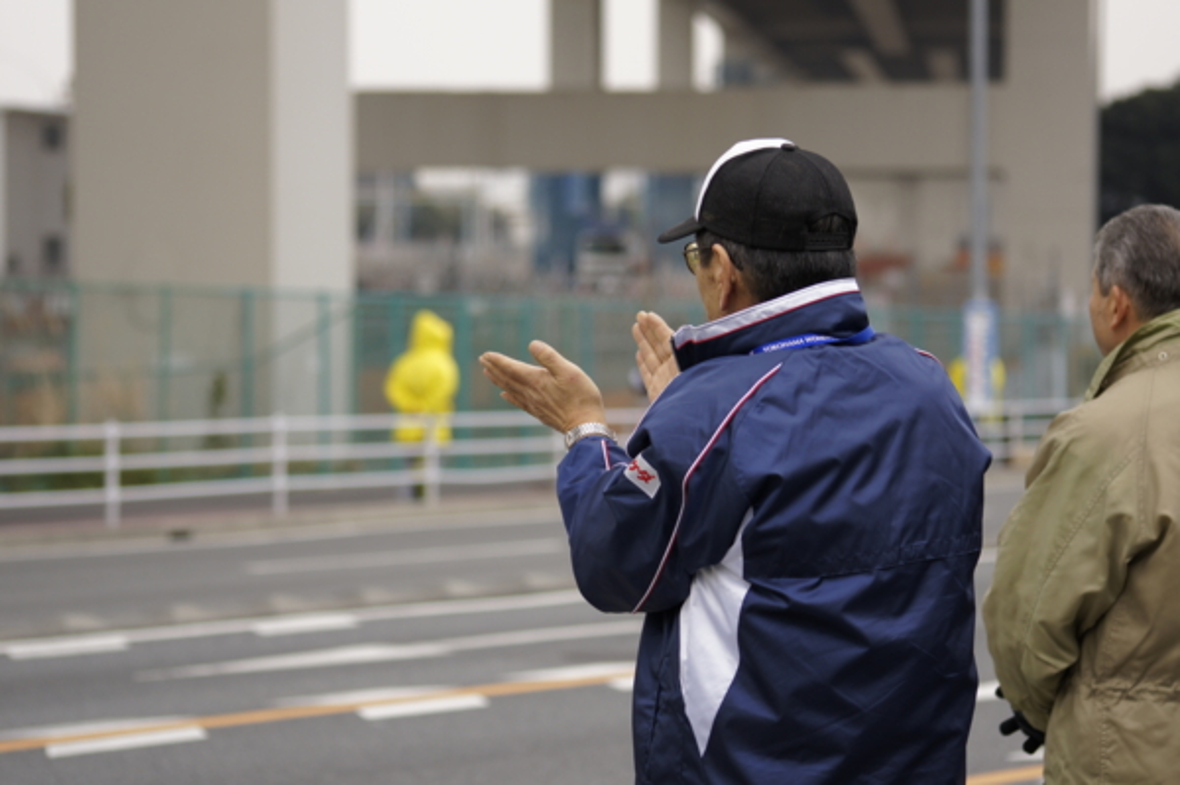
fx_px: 4913
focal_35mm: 150
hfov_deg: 13.7
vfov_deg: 9.1
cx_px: 590
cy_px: 392
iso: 200
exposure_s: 1/400
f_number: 4
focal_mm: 100
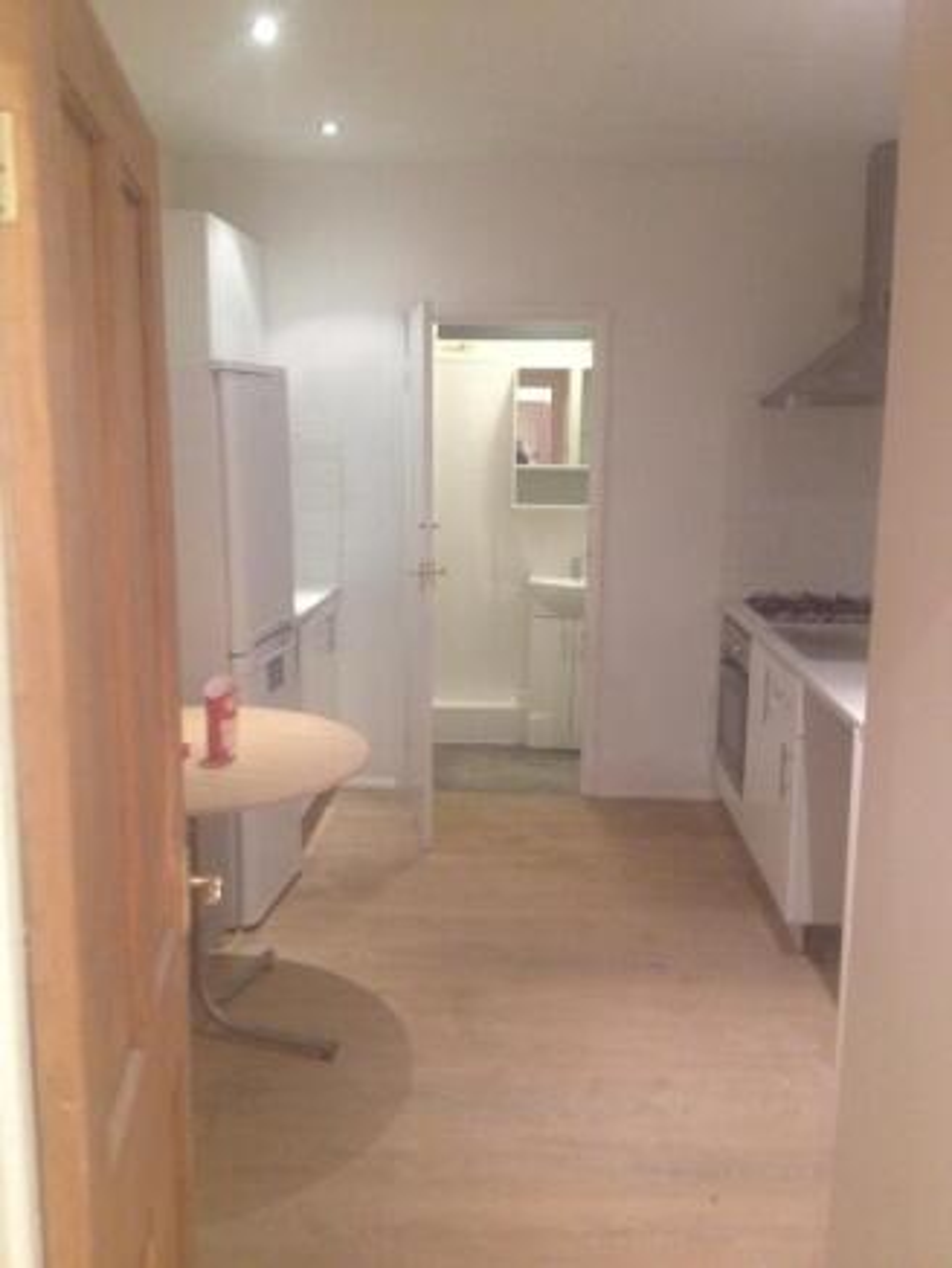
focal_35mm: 35
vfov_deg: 52.6
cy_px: 634
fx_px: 1283
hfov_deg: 40.7
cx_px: 476
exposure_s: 1/20
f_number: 2.4
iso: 250
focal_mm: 4.28
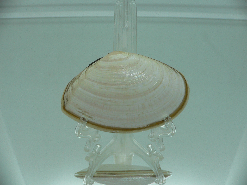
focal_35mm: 35
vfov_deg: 40.7
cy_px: 92
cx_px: 124
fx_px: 250
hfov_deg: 52.6
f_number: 2.8
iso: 80
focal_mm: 4.6
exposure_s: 1/80
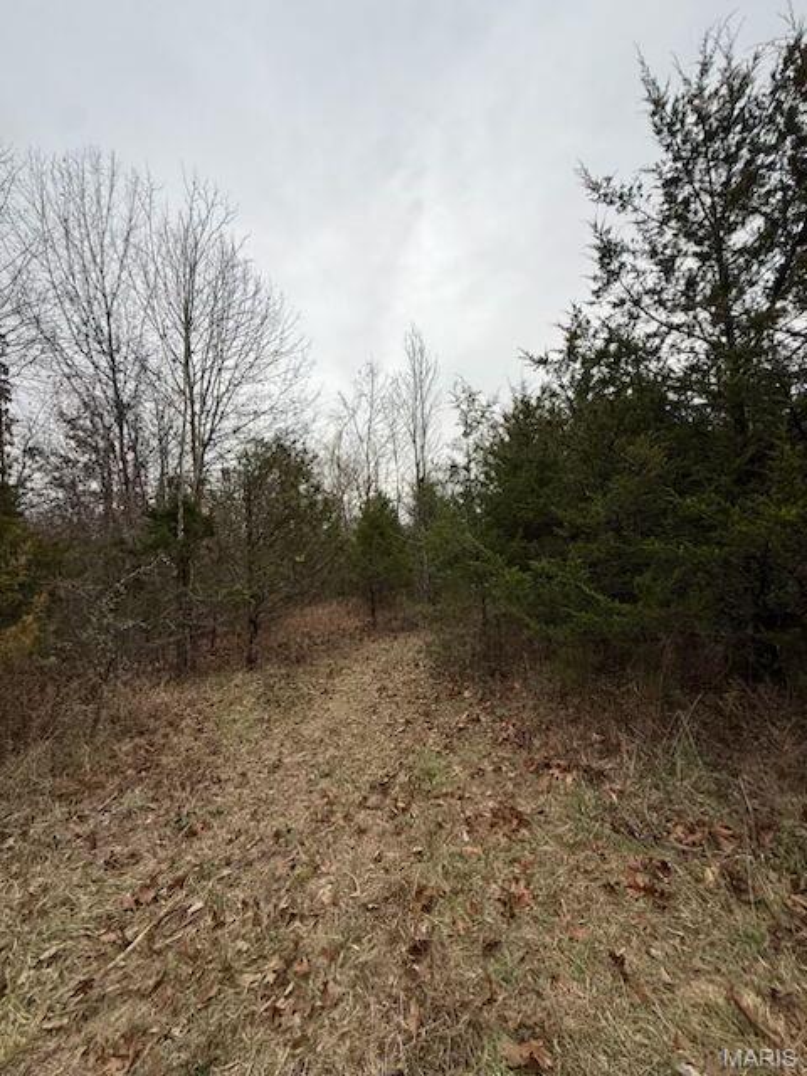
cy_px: 538
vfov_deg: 102.1
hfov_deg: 85.7
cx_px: 404
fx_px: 435
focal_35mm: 14
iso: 50
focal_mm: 2.22
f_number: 2.2
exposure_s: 1/672
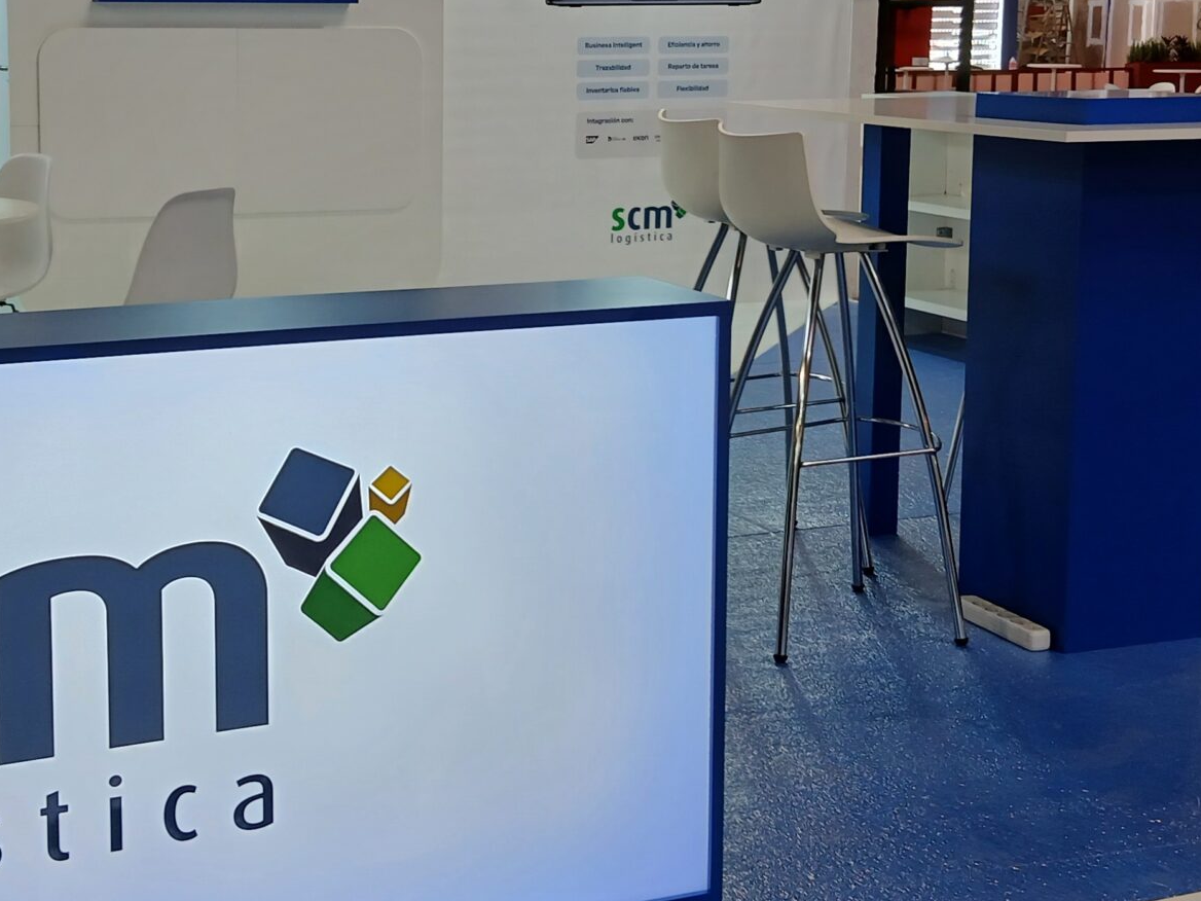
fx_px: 1978
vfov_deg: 25.4
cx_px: 406
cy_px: 259
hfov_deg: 33.5
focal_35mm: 57
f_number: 1.8
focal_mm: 3.98
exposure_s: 1/50
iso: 32
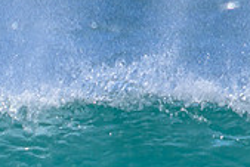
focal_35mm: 2744
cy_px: 245
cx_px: 0
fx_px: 19071
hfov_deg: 0.8
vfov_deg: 0.5
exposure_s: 1/2000
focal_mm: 800
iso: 1000
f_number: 11
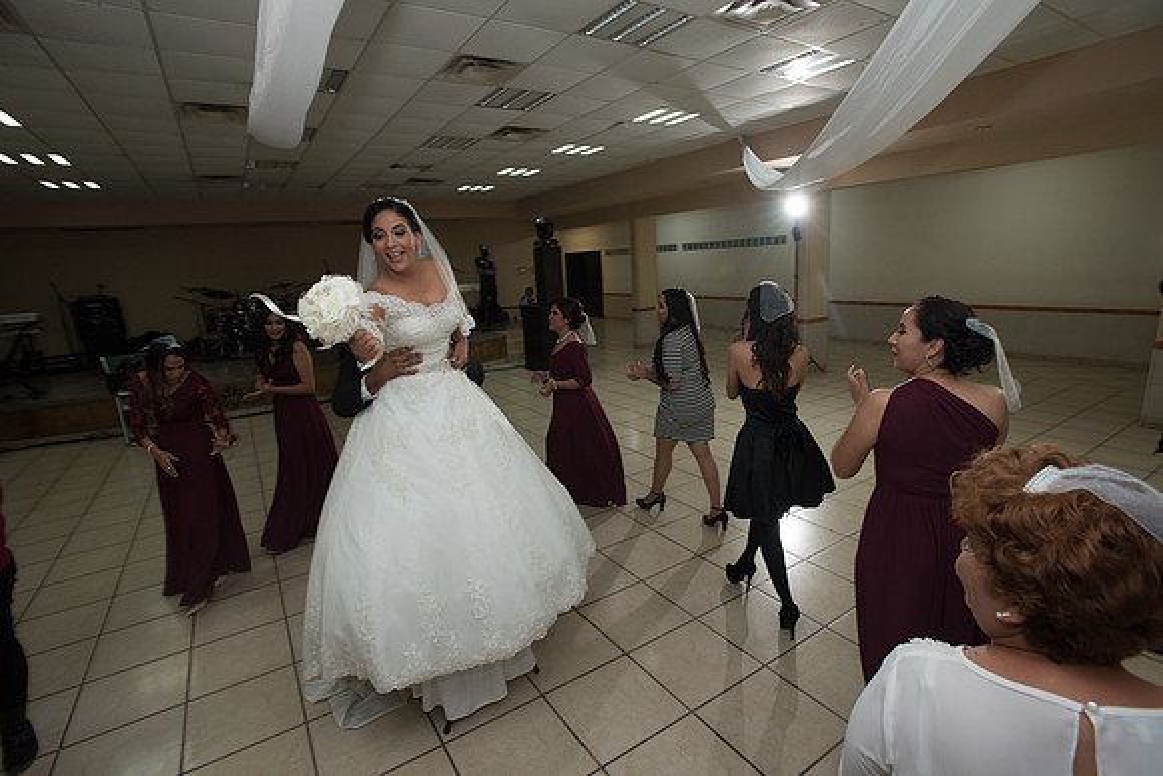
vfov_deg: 70.5
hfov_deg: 93.3
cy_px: 388
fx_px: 549
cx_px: 582
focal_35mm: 17
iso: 1600
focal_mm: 17
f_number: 4.5
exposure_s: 1/100
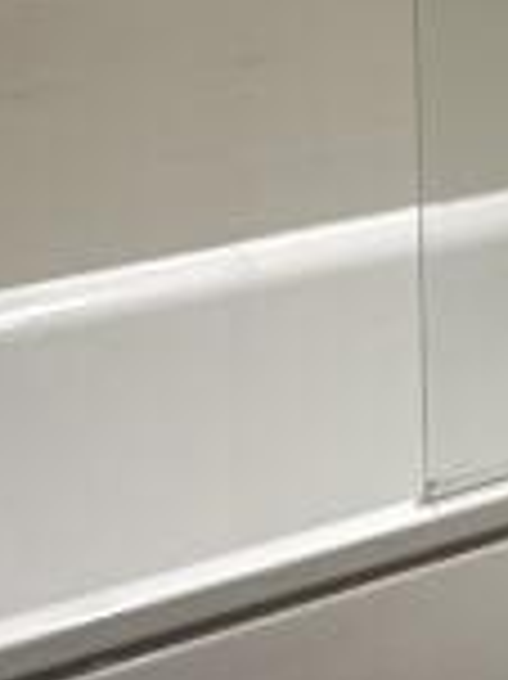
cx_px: 1128
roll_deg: -0.6
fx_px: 1862
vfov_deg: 18.6
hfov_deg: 12.8
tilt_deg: -4.4
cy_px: -297
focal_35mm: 95
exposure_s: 1/50
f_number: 2.2
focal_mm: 2.22
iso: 200
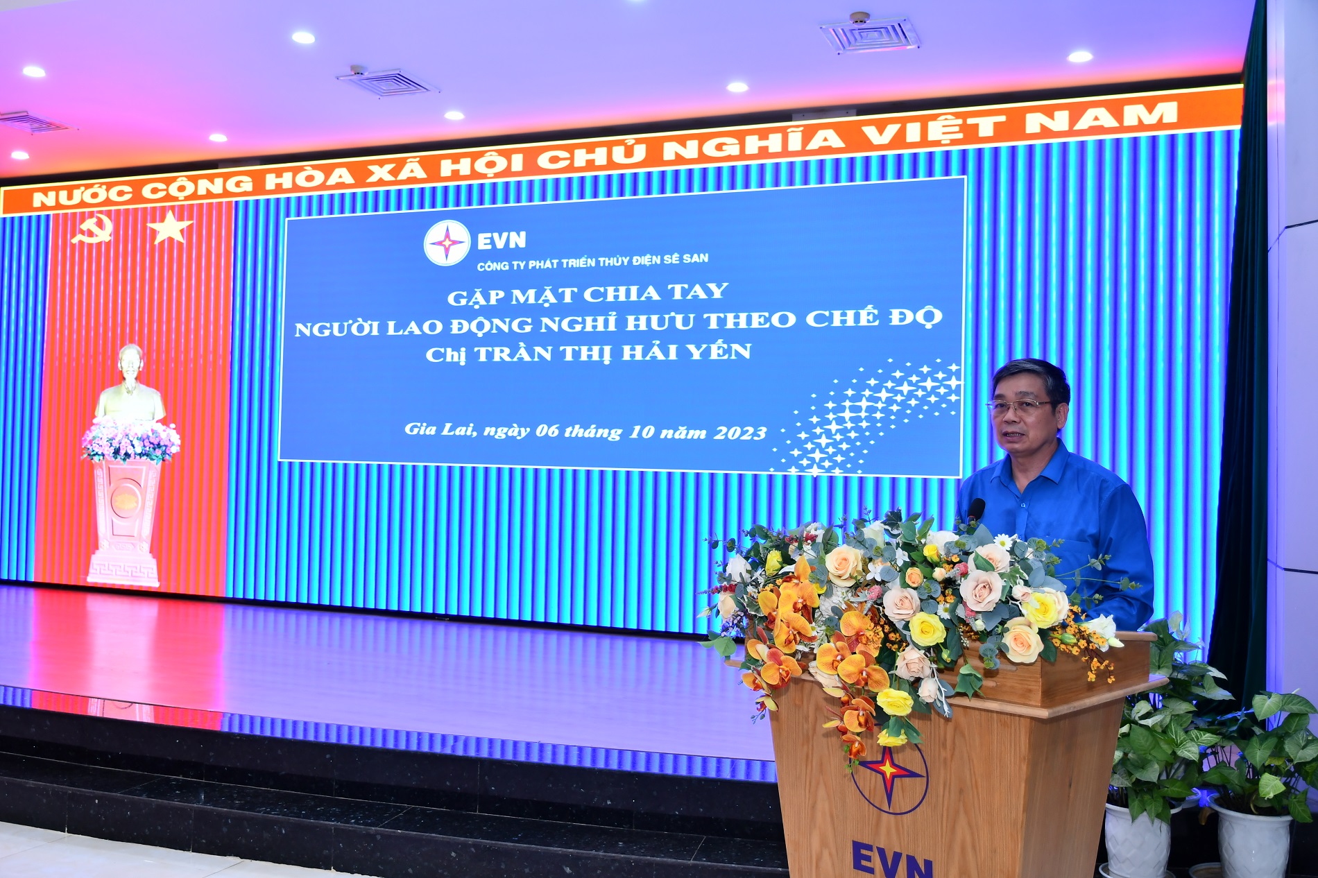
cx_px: 659
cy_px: 439
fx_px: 1208
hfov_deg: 57.2
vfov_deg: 40.0
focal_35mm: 33
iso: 320
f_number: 4
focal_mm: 22
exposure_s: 1/40
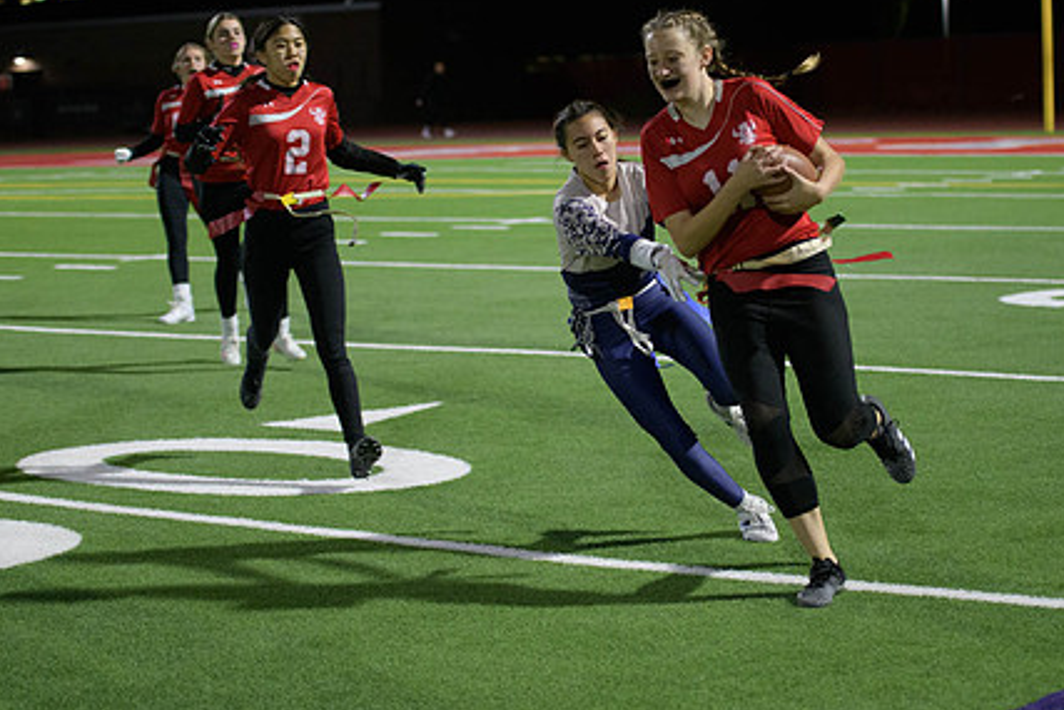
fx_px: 2809
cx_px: 638
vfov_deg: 14.4
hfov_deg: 21.4
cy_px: 325
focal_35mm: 95
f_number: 2.8
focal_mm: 70
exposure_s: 1/640
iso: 3200
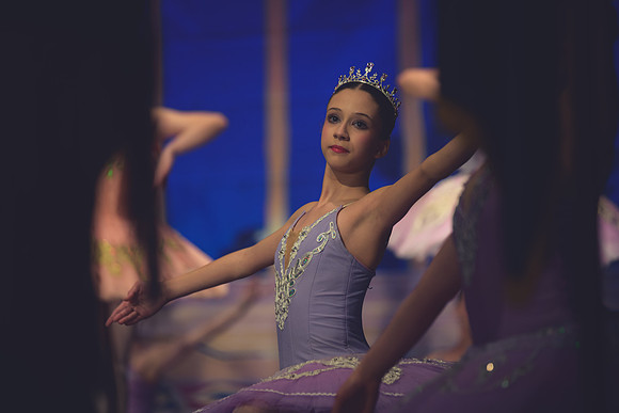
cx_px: 310
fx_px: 3440
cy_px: 206
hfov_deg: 10.3
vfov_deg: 6.9
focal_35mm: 200
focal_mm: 200
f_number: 2.8
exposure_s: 1/320
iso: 900
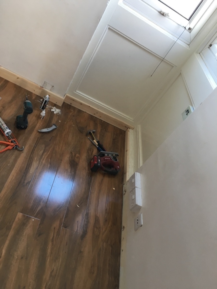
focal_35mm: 29
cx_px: 108
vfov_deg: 61.7
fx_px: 242
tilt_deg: -36.3
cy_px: 144
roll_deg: -36.9
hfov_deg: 48.2
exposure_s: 1/33
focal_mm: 4.15
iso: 80
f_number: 2.2
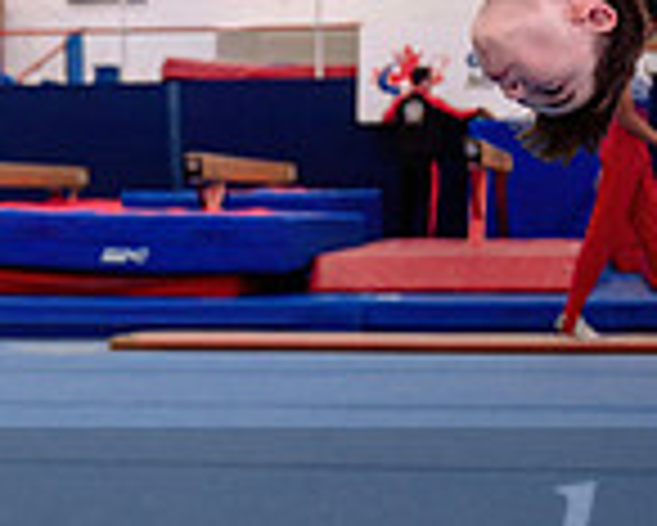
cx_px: 83
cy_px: 69
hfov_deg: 14.6
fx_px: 2549
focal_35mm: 131
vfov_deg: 11.7
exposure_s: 1/1000
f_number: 2.8
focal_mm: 30
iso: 1600
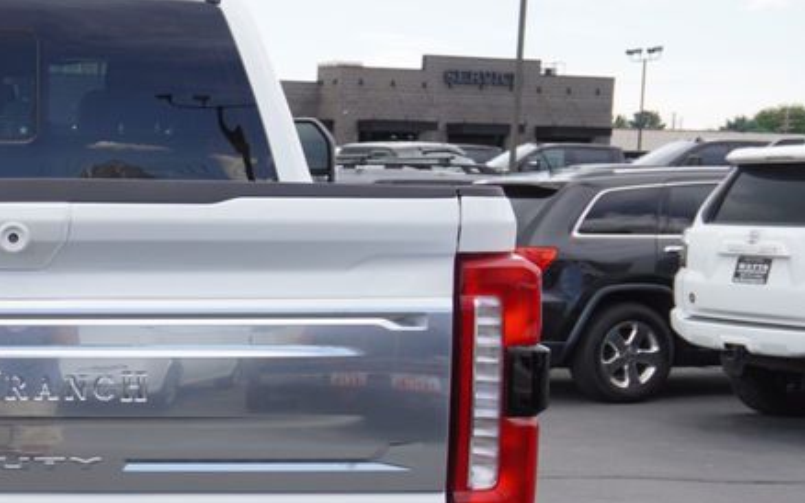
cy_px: 477
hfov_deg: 23.7
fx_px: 1804
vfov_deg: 15.7
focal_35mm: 82
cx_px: -66
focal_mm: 23
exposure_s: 1/160
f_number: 6.3
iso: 100
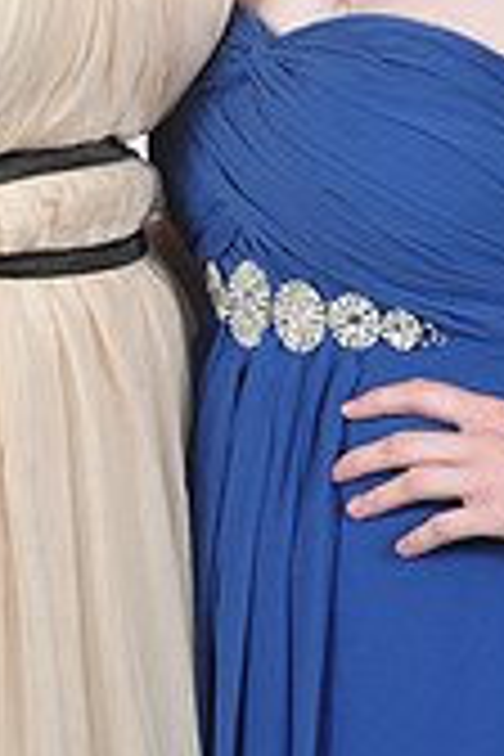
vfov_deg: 9.0
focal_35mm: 228
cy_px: 50
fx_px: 4788
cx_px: 140
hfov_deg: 6.0
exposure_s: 1/160
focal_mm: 66
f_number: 7.1
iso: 1000
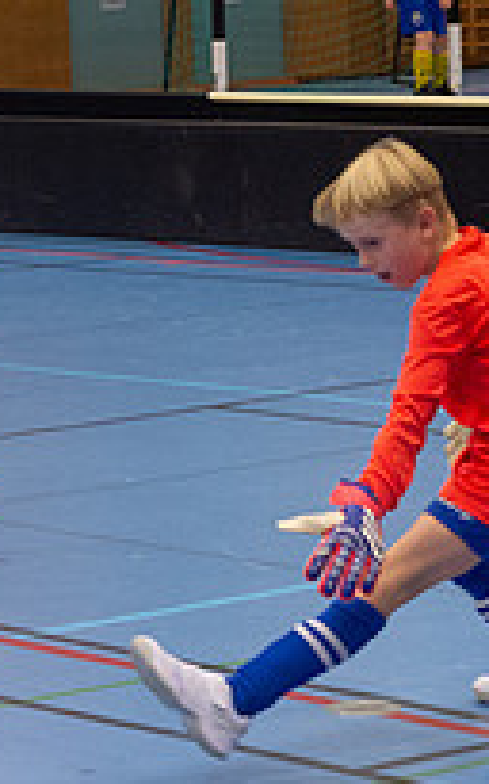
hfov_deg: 6.4
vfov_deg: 10.4
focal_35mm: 202
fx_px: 4310
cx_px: -172
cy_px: 310
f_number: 3.5
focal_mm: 70
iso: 4000
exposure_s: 1/400
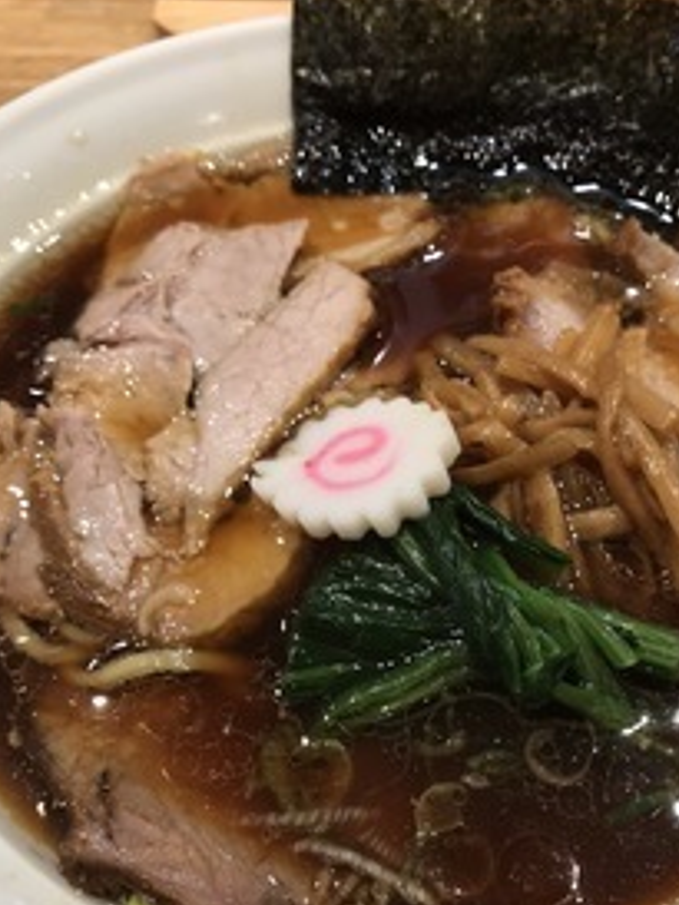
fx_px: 1071
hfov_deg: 35.1
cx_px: 401
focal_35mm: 41
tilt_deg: -56.5
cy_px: 534
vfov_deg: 45.6
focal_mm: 3.99
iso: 25
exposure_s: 1/60
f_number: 1.8
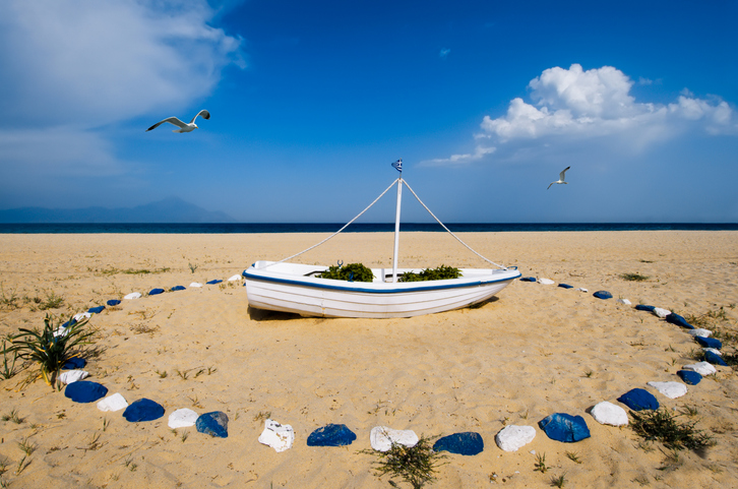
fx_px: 368
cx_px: 369
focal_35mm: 18
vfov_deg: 67.2
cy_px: 244
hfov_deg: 90.1
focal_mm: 12
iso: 200
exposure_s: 1/400
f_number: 14
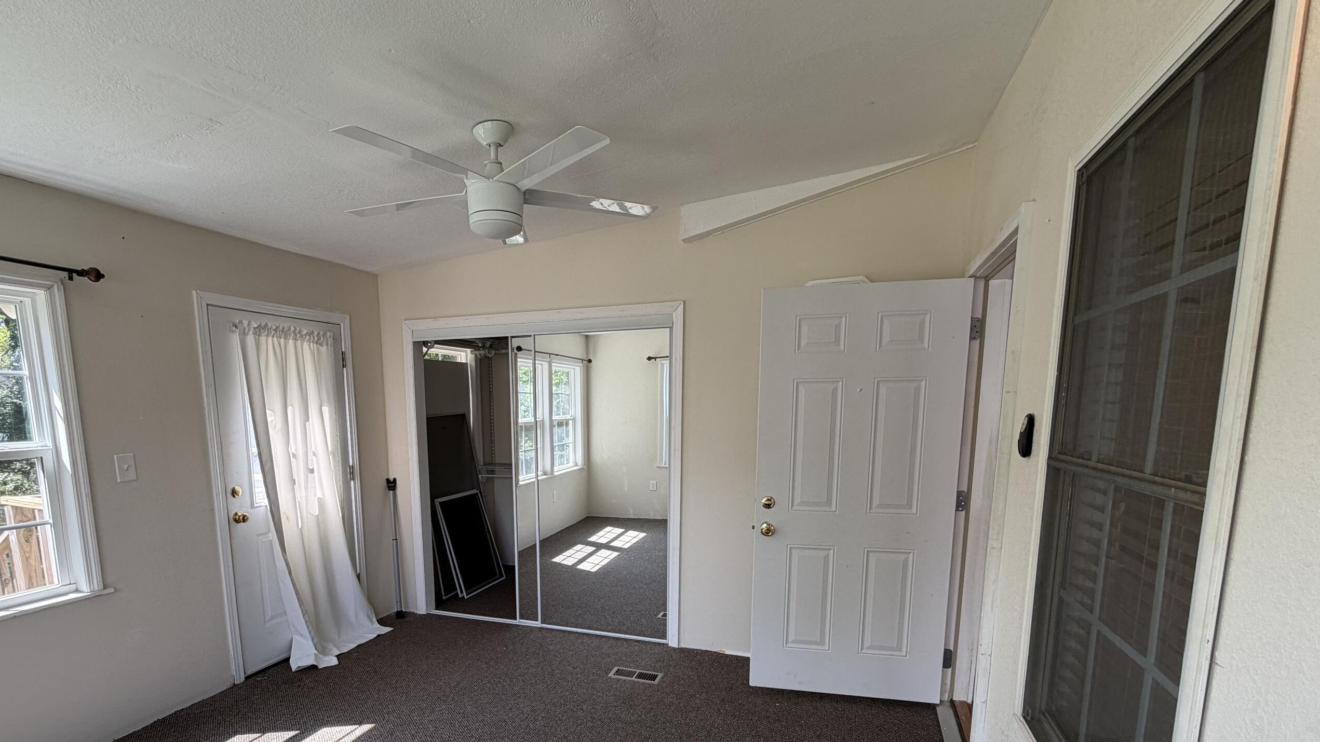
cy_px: 496
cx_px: 598
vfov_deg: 59.6
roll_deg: +1.3
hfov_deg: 92.4
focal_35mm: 18
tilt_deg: -8.4
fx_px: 630
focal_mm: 2.22
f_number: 2.2
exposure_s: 1/120
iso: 64
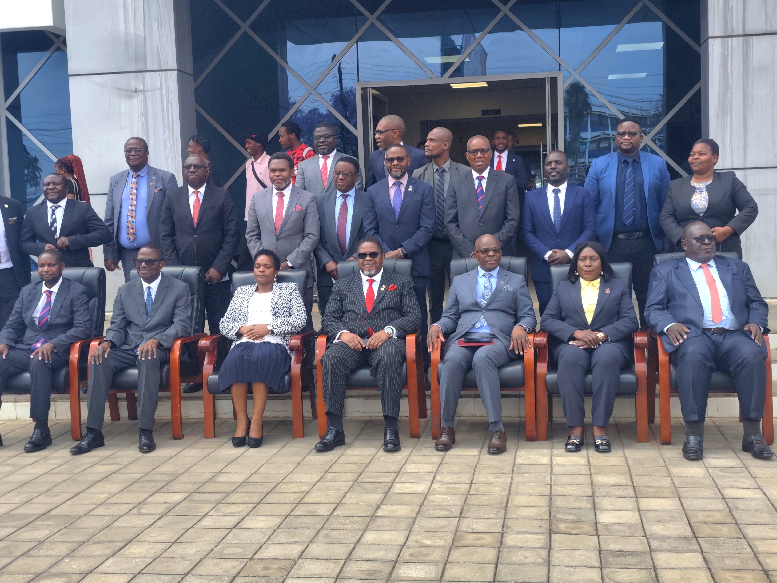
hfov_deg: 41.2
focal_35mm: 46
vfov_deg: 31.5
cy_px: 292
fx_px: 1033
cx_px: 388
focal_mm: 6.19
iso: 50
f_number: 1.65
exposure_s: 1/218
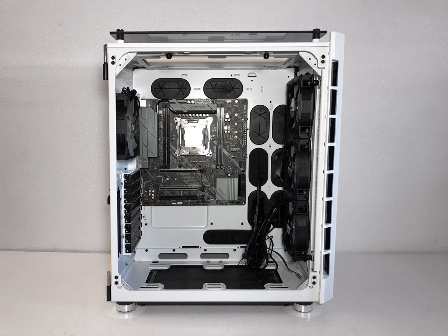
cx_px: 224
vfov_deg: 49.7
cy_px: 168
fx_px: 362
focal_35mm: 28
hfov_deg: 63.4
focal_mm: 3.99
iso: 32
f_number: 1.8
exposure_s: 1/30
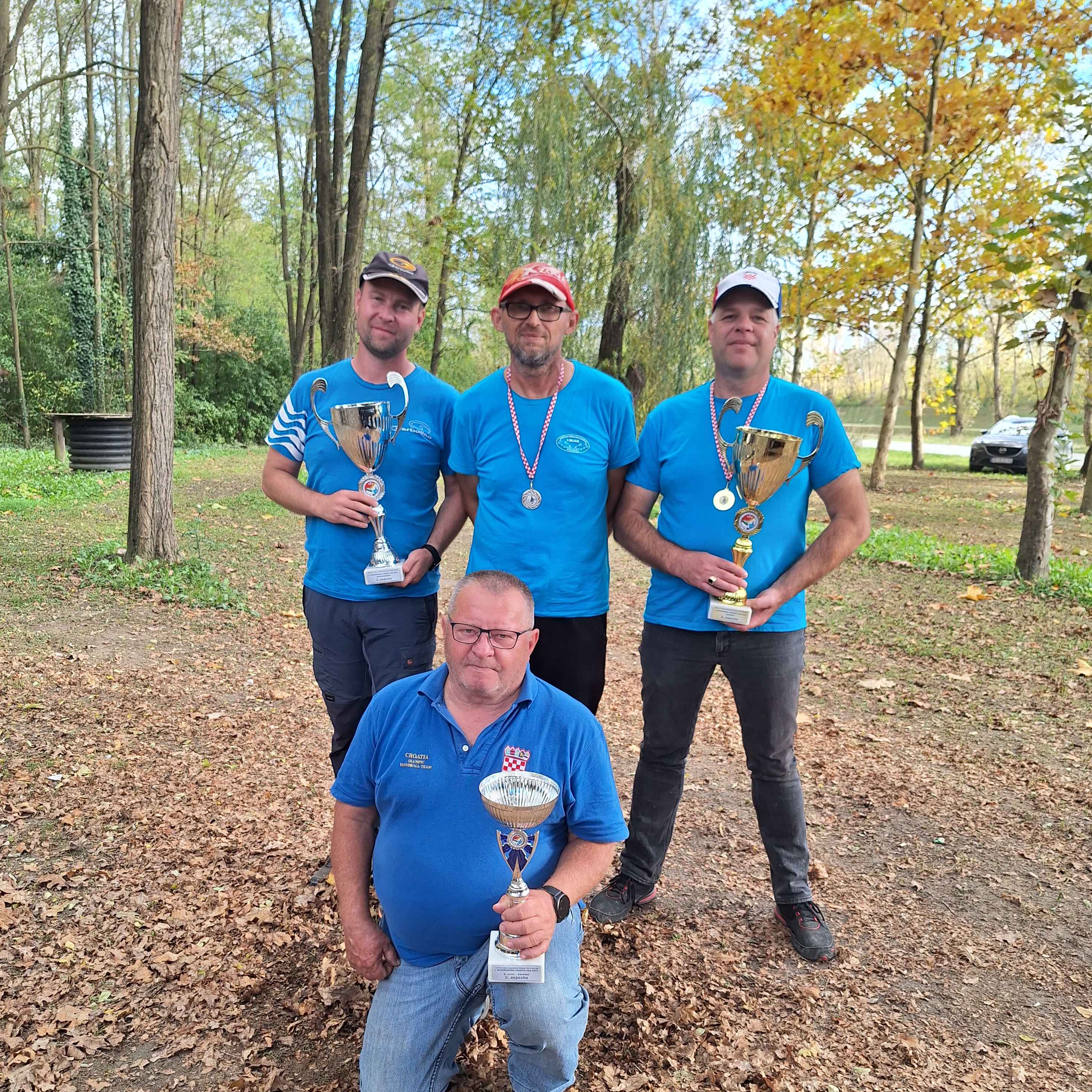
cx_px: 531
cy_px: 645
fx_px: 999
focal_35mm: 28
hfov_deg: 57.3
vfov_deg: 56.9
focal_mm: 5.54
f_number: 1.8
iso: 40
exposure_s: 1/258
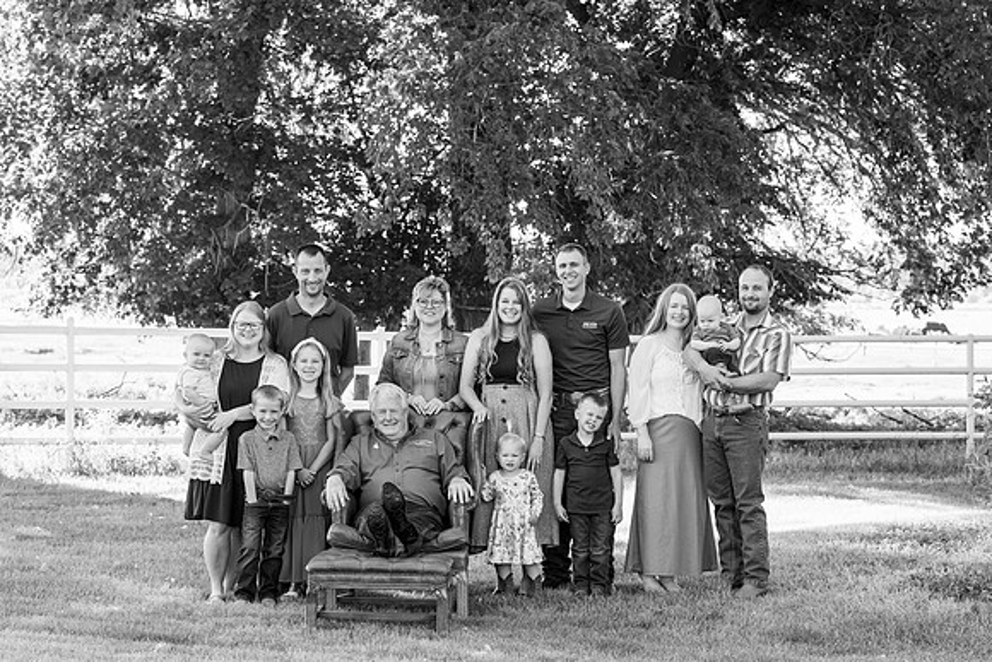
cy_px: 331
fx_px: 2425
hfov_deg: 23.1
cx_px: 496
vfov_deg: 15.5
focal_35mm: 88
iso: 800
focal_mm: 88
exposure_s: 1/320
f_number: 6.3
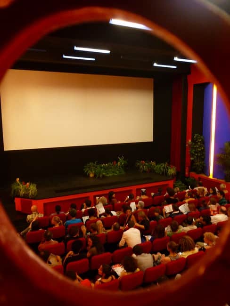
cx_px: 115
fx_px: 248
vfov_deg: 63.4
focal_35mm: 28
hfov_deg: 49.8
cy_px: 153
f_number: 3.3
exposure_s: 1/8
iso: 400
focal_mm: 5
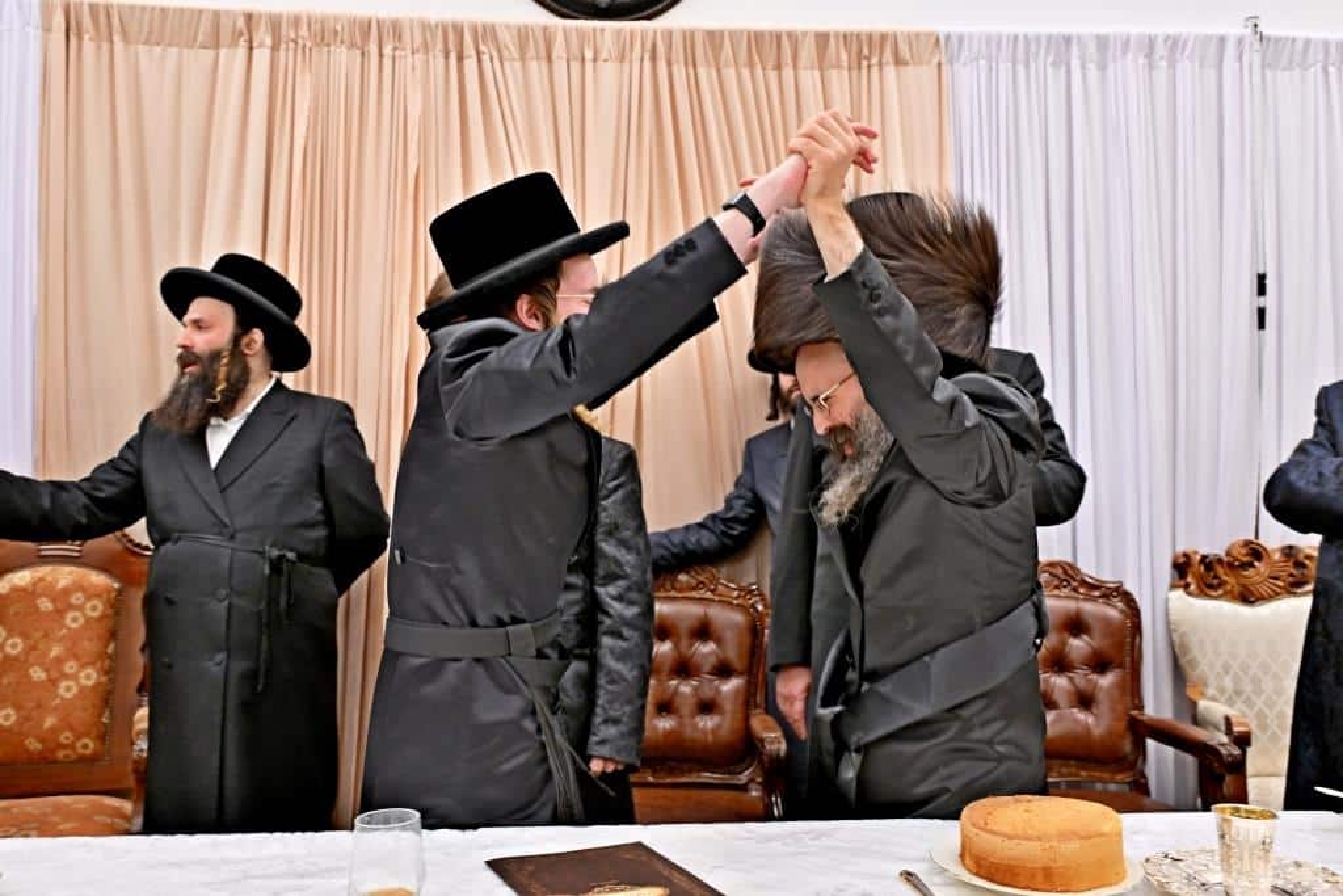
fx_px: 1082
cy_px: 448
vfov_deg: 45.0
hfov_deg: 63.7
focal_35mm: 29
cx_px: 672
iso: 640
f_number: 4
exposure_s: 1/200
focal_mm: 29
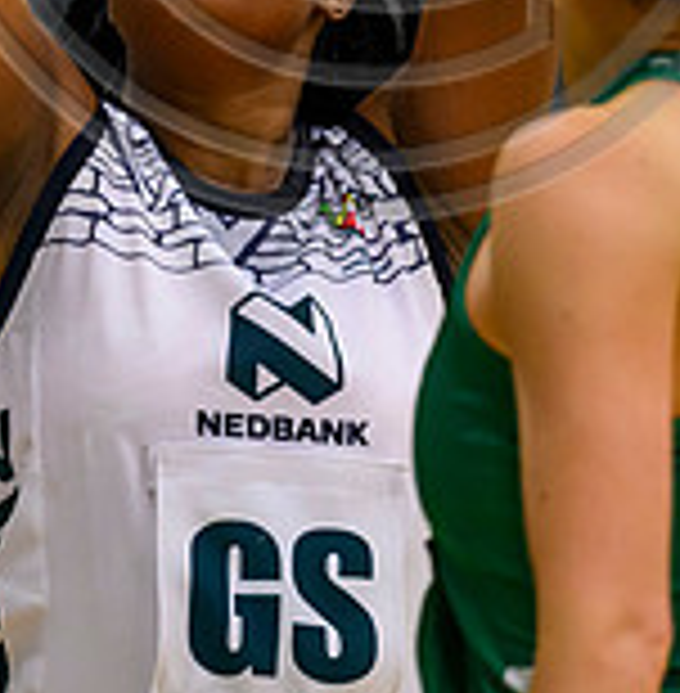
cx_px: 17
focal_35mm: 753
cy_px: -234
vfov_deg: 2.3
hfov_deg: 2.3
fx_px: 16902
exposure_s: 1/1000
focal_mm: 200
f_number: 3.2
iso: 4000
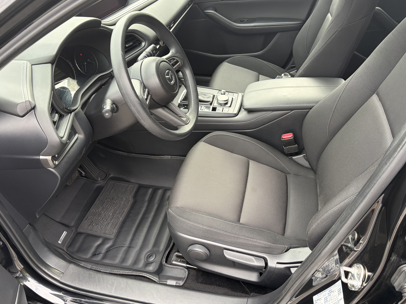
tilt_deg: -39.7
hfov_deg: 65.3
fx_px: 317
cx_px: 210
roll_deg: +2.7
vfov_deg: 51.4
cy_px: 150
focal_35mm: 27
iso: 80
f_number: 1.6
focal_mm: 5.96
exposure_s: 1/122
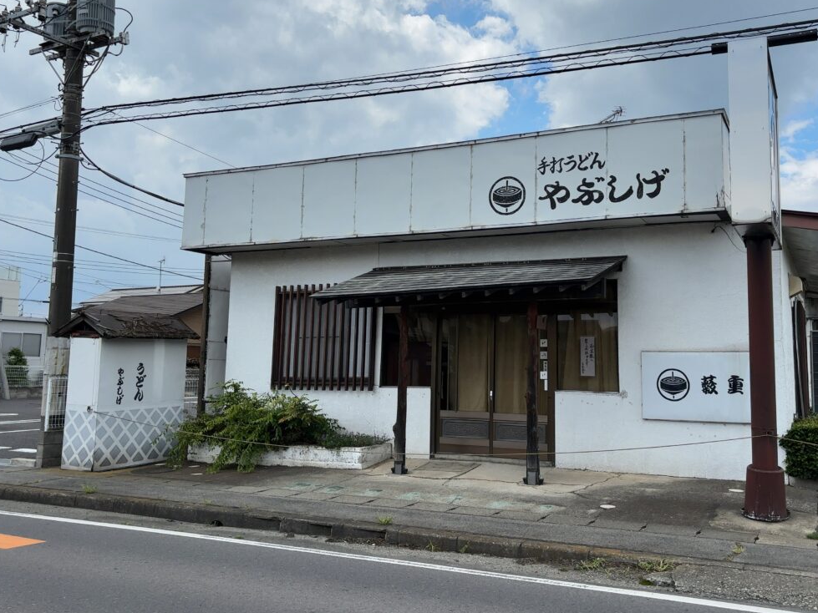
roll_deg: -1.2
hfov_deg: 53.9
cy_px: 271
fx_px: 803
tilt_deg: +7.6
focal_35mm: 34
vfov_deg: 41.7
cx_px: 446
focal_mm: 5.96
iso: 50
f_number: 1.6
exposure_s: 1/3311
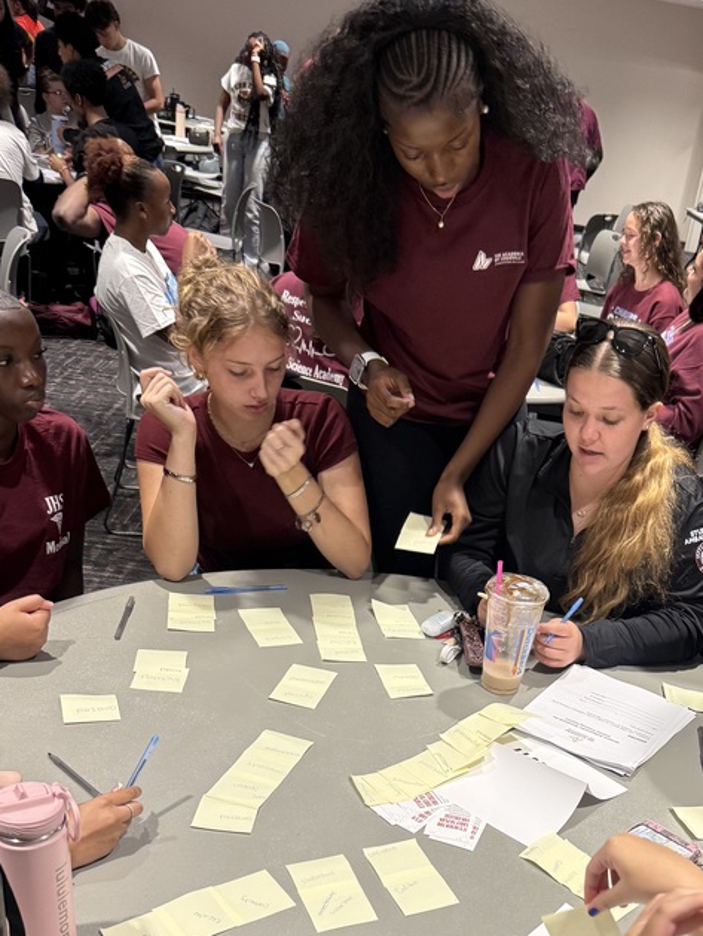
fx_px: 1055
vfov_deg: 45.9
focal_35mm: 39
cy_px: 716
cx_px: 487
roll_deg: -10.7
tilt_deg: -27.9
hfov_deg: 36.3
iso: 160
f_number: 1.78
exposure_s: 1/60
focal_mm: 6.76
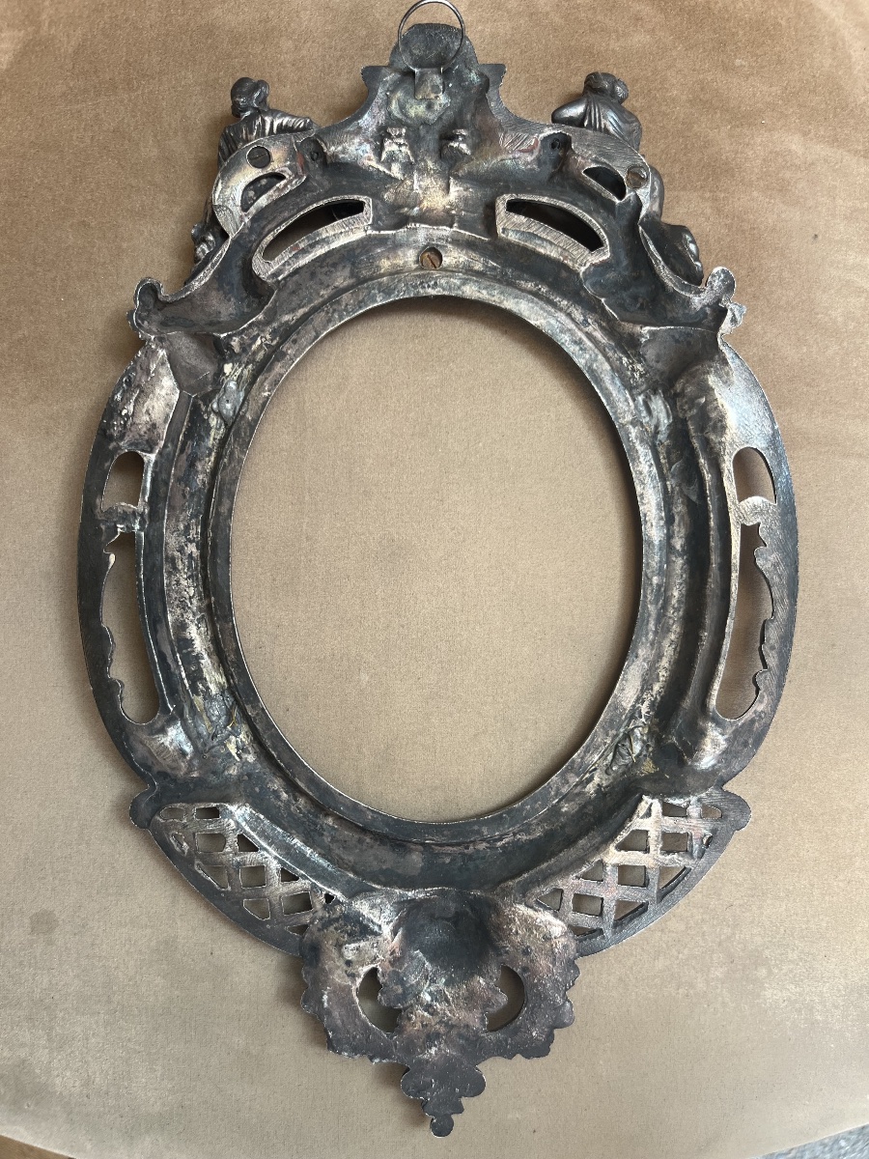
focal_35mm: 26
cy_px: 580
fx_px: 870
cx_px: 434
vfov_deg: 67.3
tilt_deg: -85.3
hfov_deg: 53.1
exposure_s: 1/121
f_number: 1.6
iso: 50
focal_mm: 5.1
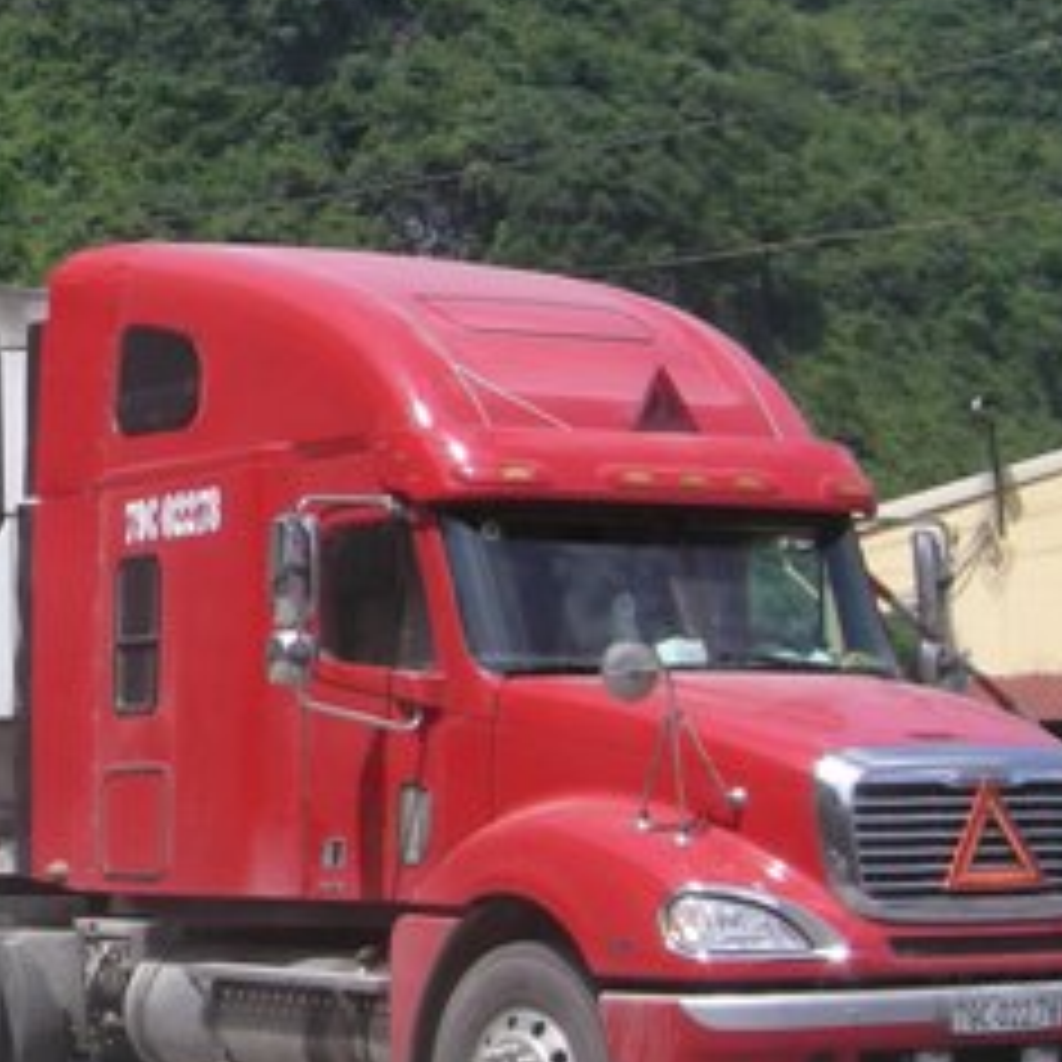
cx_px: -184
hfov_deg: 15.6
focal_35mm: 108
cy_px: 486
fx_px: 3749
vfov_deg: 16.1
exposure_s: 1/244
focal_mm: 7.5
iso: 64
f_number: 5.4
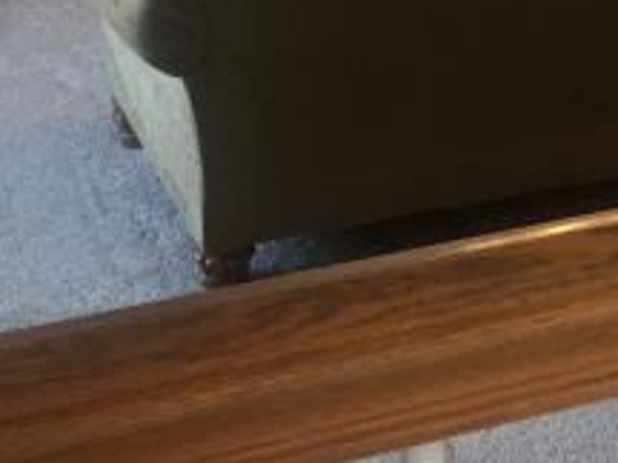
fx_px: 1535
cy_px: -14
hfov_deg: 22.0
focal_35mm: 86
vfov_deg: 16.8
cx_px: 595
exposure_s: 1/30
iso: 80
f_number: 2.2
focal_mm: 4.15
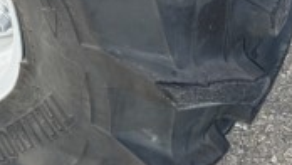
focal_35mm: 104
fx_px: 805
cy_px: -143
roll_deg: +3.3
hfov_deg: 20.0
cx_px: 10
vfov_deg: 10.8
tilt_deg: -38.3
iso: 50
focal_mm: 5.96
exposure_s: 1/122
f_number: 1.6
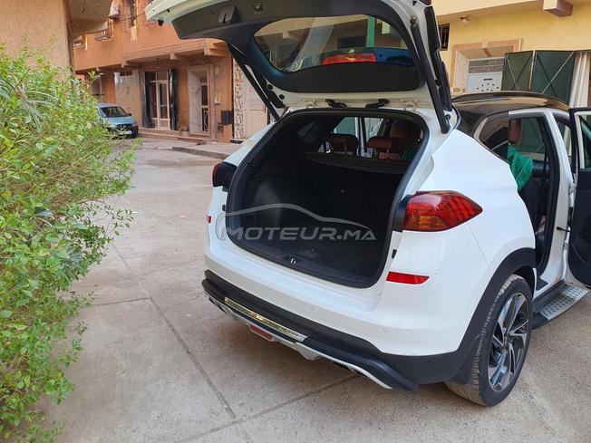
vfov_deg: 53.1
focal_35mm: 26
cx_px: 296
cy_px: 222
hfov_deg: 67.3
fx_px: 444
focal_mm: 4.32
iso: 50
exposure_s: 1/172
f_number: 2.4
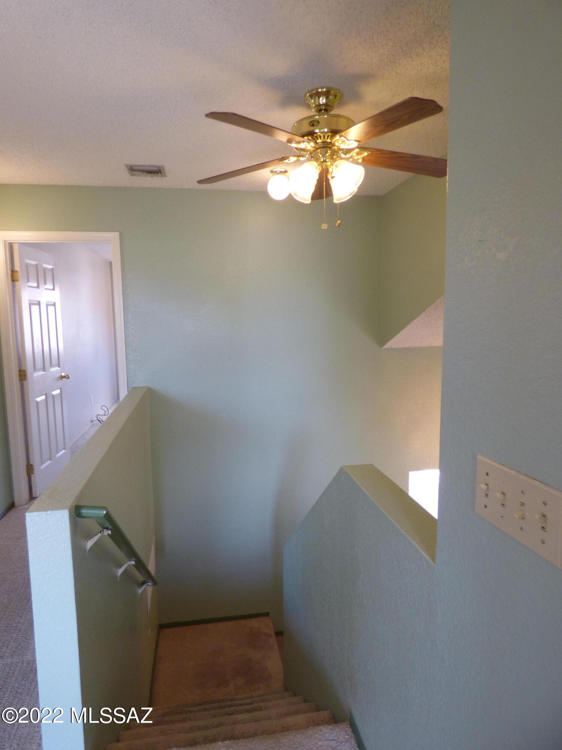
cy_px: 375
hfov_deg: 66.0
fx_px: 433
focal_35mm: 20
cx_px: 281
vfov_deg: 81.7
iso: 200
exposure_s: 1/60
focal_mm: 3.58
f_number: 2.8
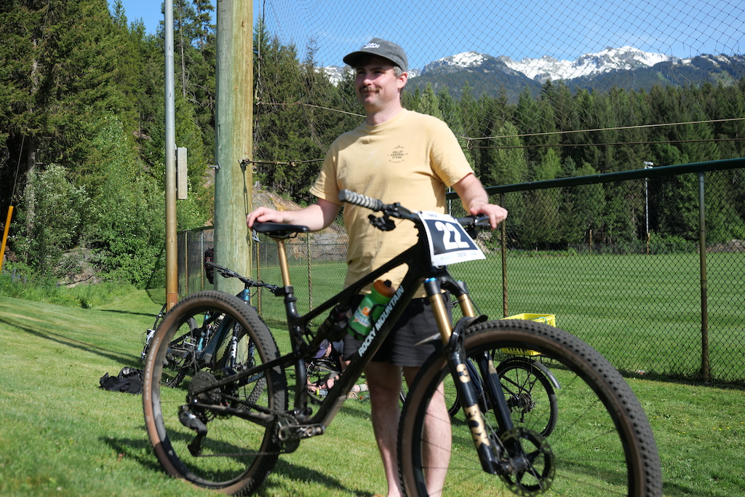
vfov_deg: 35.1
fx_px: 786
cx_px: 372
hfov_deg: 50.7
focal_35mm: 38
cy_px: 248
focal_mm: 38
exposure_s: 1/320
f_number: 5
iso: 100
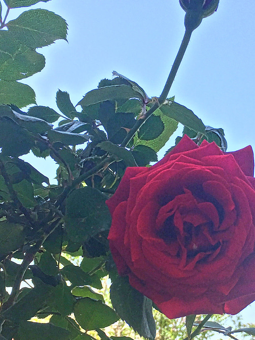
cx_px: 179
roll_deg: -14.8
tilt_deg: +17.0
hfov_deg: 26.3
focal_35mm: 55
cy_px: 204
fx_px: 540
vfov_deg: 34.8
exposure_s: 1/938
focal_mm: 4.15
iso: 25
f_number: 2.2
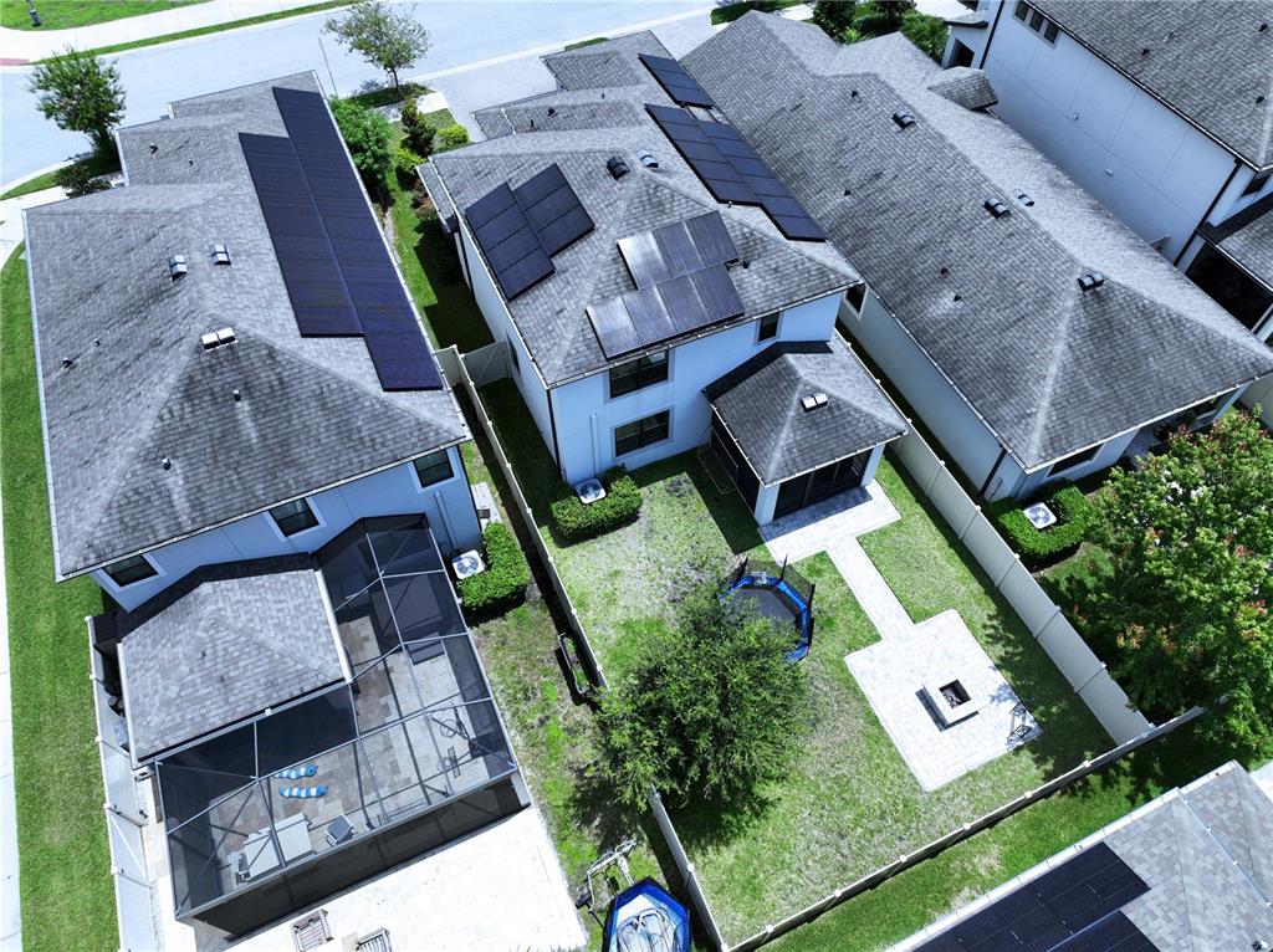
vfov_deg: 56.7
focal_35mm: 24
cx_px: 636
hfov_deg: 71.6
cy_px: 476
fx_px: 882
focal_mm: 12.29
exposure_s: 1/400
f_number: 3.2
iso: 100
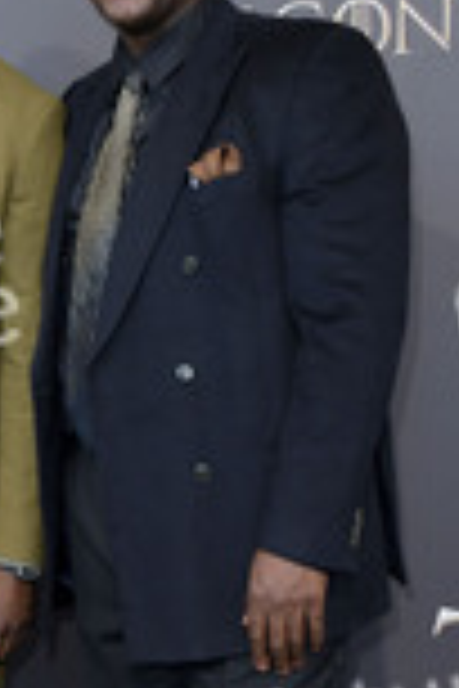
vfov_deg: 24.7
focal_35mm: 81
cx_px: -81
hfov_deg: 16.2
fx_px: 1549
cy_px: 544
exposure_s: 1/200
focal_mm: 31
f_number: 6.3
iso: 400
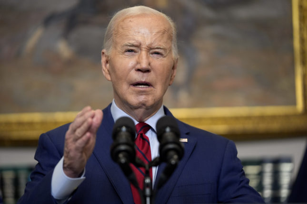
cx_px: 154
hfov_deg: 14.0
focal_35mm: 147
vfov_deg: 9.3
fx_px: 1253
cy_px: 102
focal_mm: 147
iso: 2000
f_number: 2.8
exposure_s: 1/320
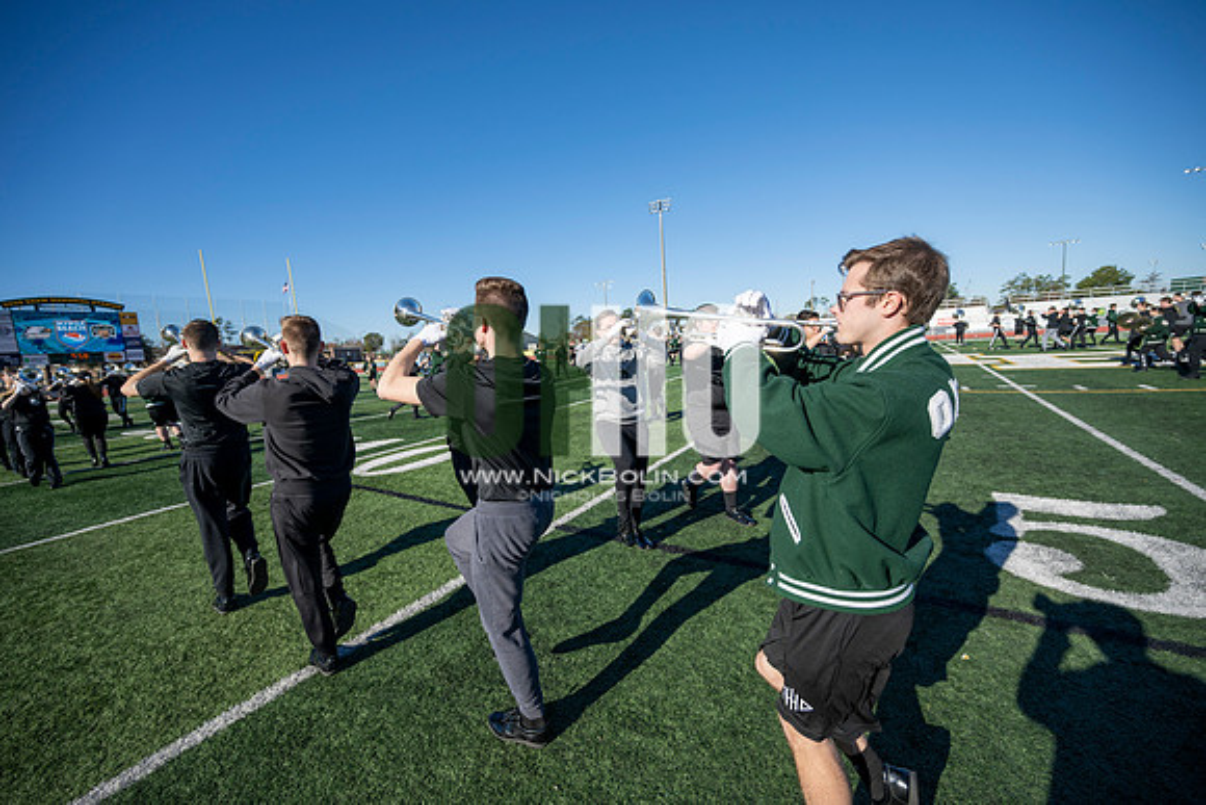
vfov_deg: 81.2
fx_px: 469
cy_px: 402
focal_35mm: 14
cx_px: 603
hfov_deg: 104.2
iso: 160
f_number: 4
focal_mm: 14
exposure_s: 1/2000
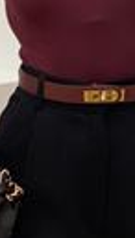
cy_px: -93
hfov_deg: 6.7
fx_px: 1147
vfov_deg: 11.5
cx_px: 102
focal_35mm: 181
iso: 100
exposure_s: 1/100
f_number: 2
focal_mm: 6
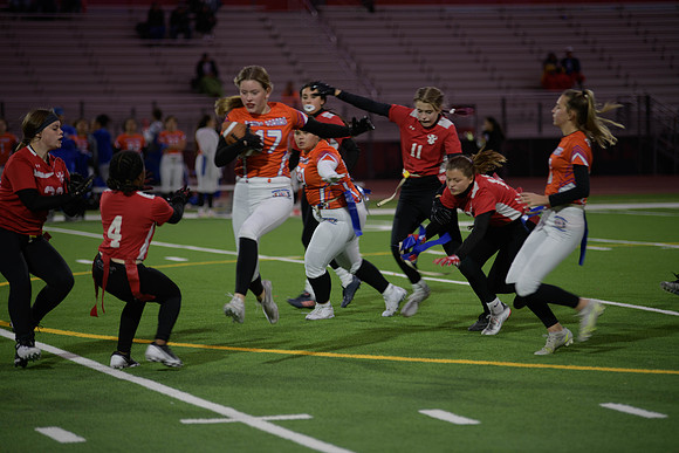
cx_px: 340
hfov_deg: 12.4
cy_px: 226
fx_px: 3113
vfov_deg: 8.3
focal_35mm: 165
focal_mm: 165
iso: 400
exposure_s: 1/200
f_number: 2.8
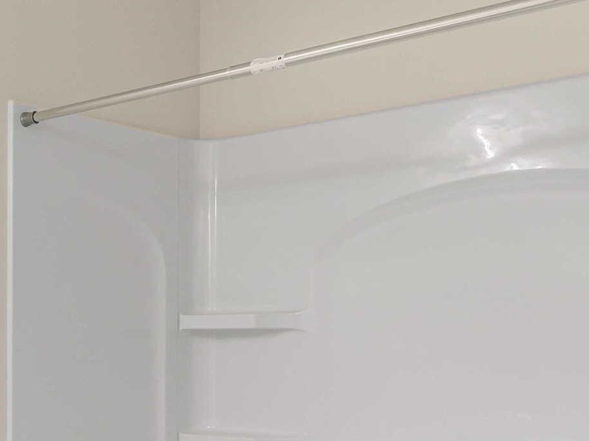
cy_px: 354
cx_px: -200
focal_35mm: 58
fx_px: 986
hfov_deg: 27.2
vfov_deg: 24.8
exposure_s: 1/60
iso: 250
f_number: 6.3
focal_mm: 12
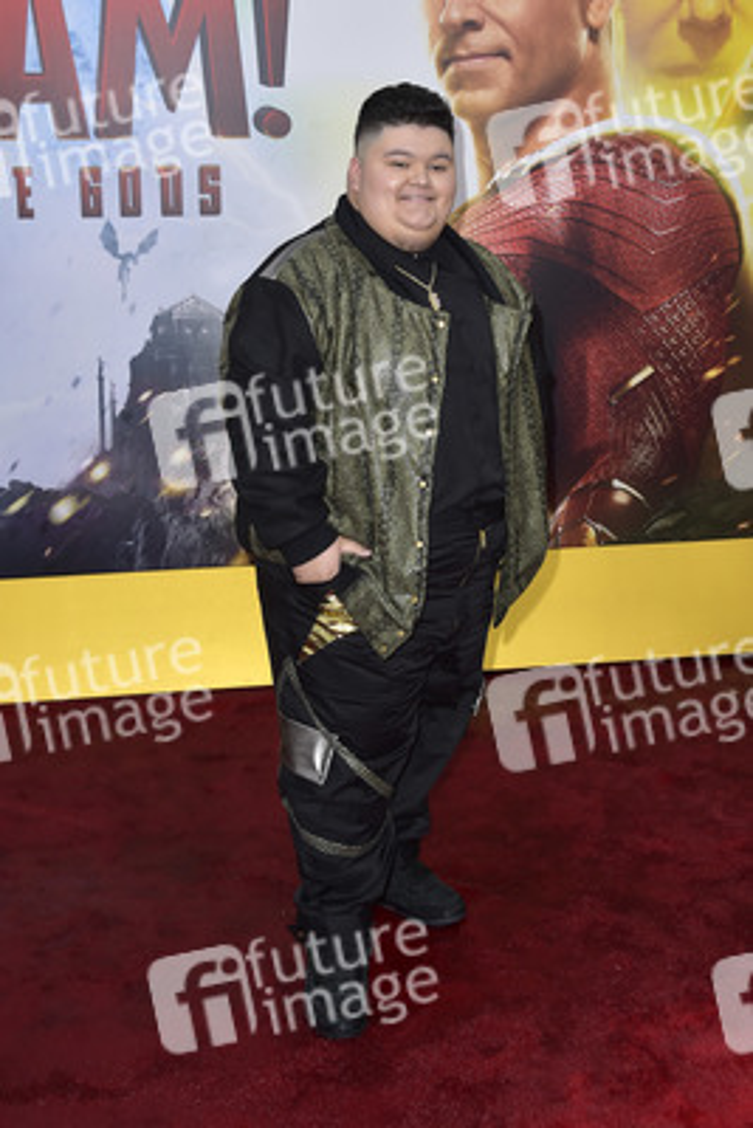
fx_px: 1191
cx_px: 376
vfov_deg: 50.7
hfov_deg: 35.1
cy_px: 564
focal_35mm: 38
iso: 320
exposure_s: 1/250
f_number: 6.3
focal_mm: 38
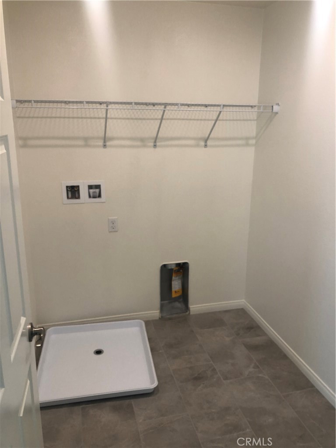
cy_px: 224
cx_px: 168
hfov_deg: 49.7
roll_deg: -1.2
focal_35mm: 28
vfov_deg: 63.4
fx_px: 362
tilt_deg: -15.3
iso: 25
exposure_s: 1/30
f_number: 1.8
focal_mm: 3.99
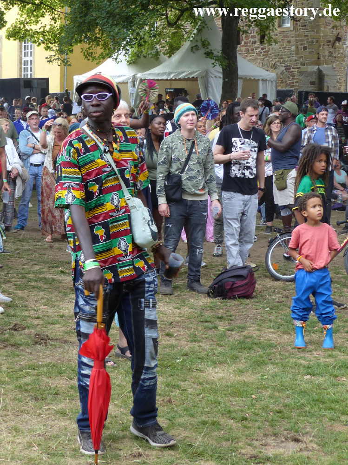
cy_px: 232
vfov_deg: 36.8
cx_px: 174
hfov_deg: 28.0
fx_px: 698
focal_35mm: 52
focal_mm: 9.4
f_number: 2.8
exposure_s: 1/125
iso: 125
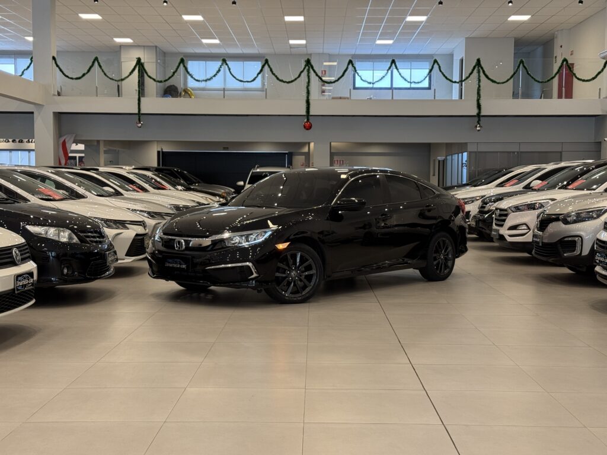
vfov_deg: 30.3
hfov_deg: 39.7
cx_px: 304
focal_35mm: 48
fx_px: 842
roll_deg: -0.3
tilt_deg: -2.6
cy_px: 228
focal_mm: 6.76
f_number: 1.78
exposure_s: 1/60
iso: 100
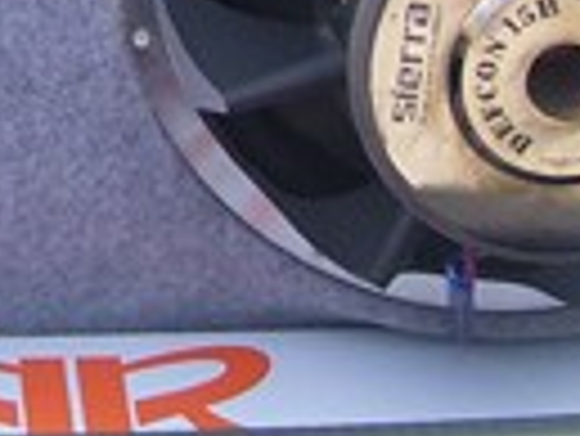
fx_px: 3069
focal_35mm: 183
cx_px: 67
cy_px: -211
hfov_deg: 10.7
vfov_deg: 8.0
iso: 80
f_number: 2.7
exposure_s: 1/350
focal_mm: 6
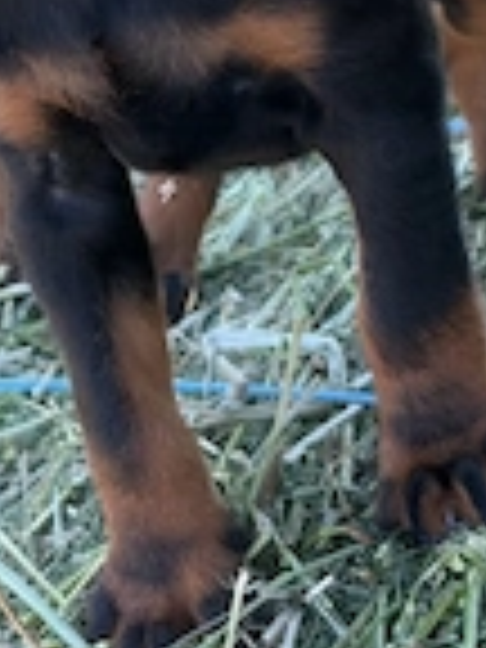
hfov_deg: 10.2
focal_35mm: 144
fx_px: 2696
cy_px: -58
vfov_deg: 13.4
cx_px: 4
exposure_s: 1/271
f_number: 1.6
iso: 40
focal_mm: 5.96
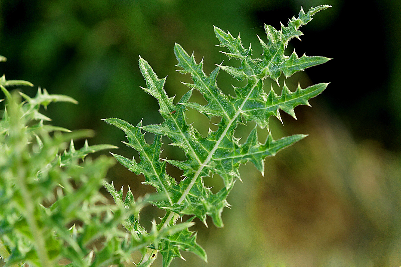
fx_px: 1671
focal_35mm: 150
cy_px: 134
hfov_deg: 13.7
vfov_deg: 9.1
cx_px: 200
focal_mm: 100
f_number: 5
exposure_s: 1/160
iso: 500
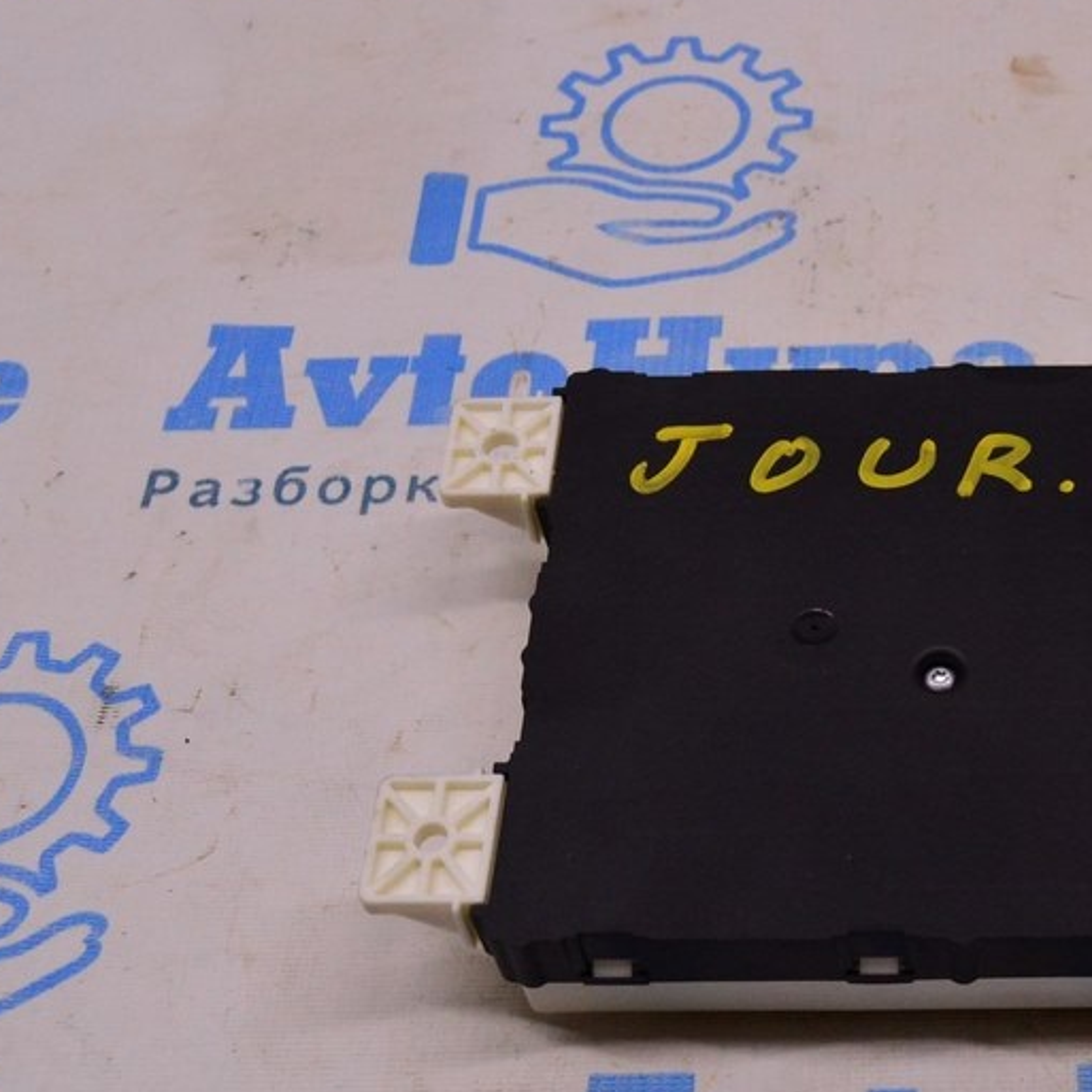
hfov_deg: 27.3
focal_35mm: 61
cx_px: 956
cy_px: 659
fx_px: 2177
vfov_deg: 28.1
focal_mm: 24
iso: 1600
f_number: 8
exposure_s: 1/200
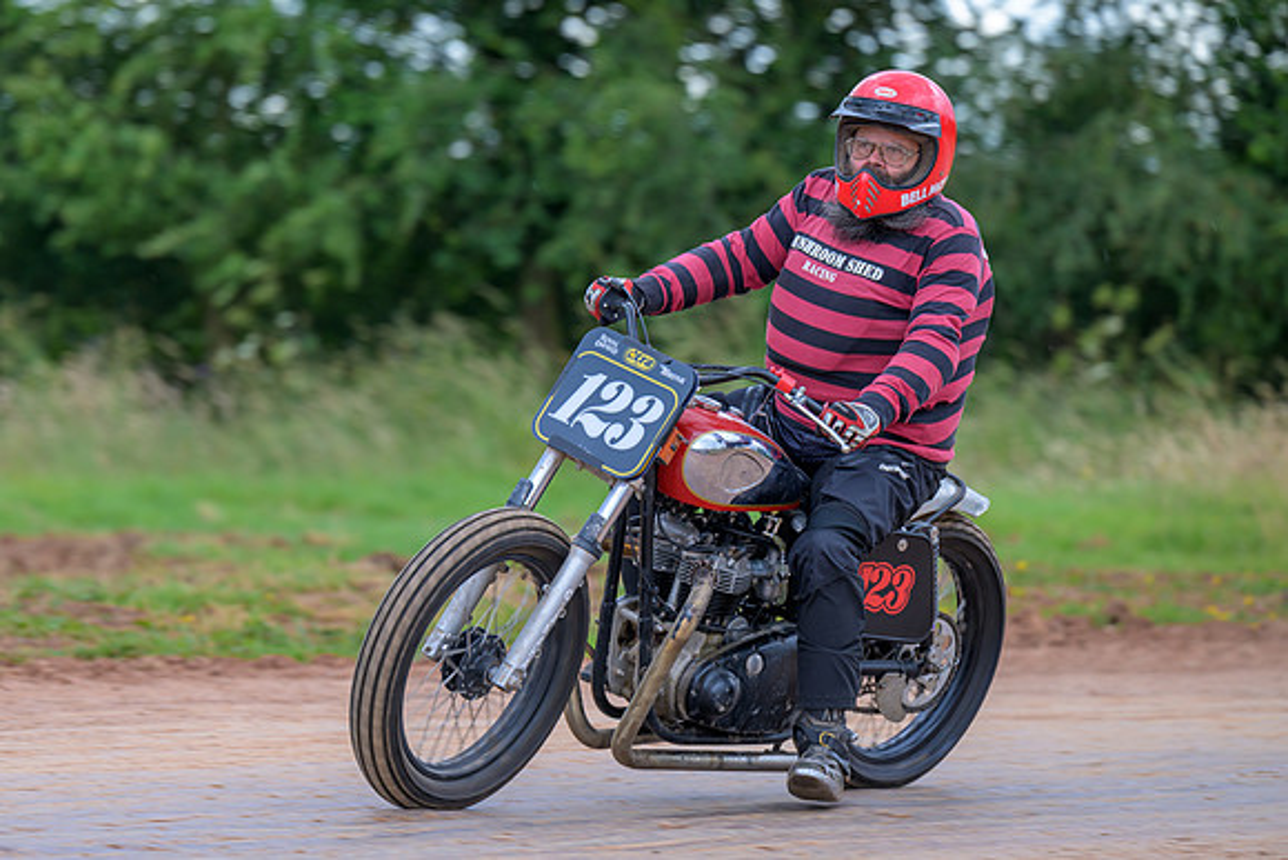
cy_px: 430
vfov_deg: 6.0
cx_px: 548
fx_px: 8228
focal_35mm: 230
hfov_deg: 8.9
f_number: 4
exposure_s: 1/320
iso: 220
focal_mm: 200
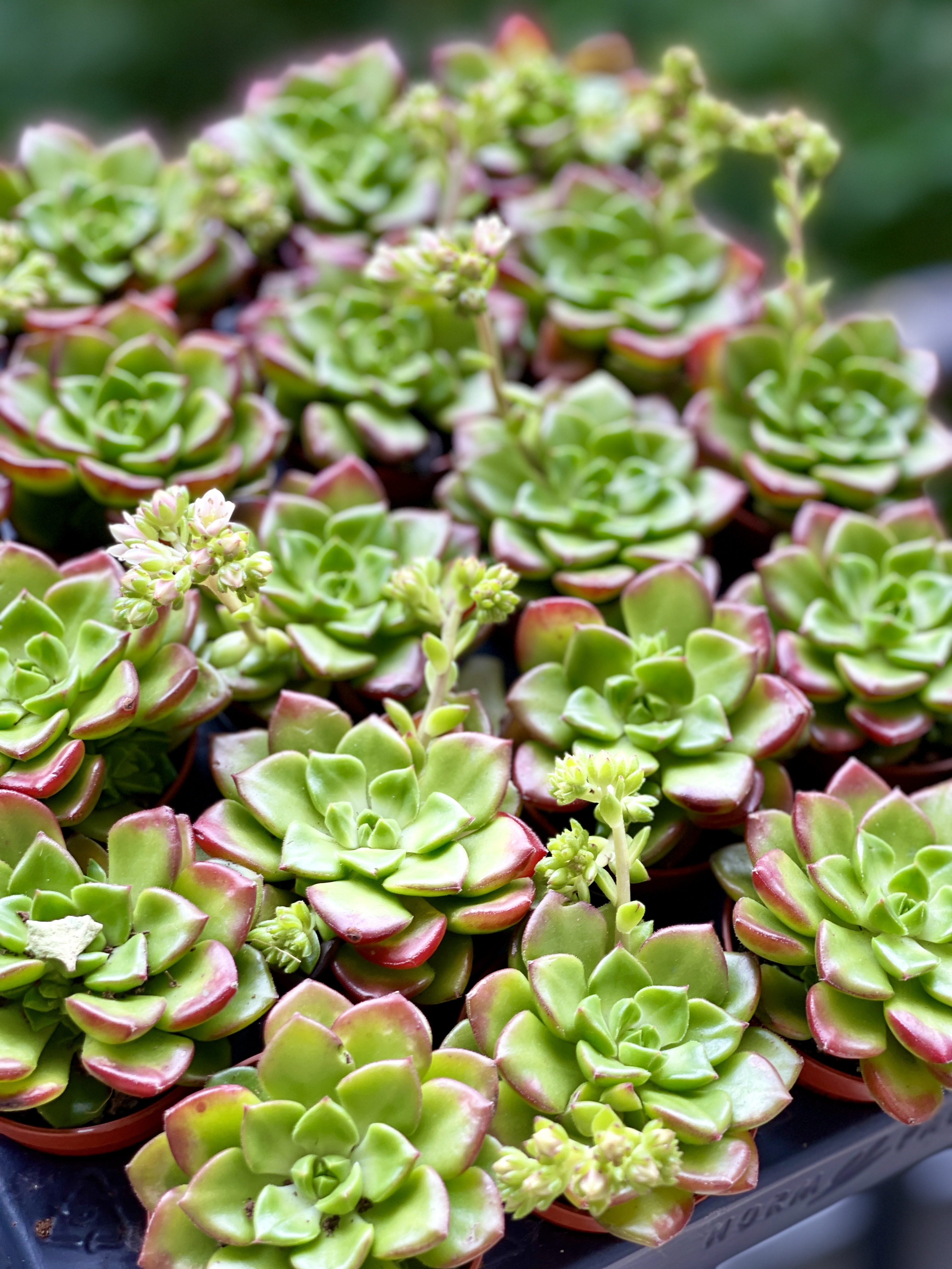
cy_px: 634
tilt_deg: -32.8
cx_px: 476
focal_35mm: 64
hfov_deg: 22.9
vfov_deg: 30.3
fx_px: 2347
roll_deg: +2.3
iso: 50
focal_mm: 7.5
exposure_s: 1/121
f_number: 2.2
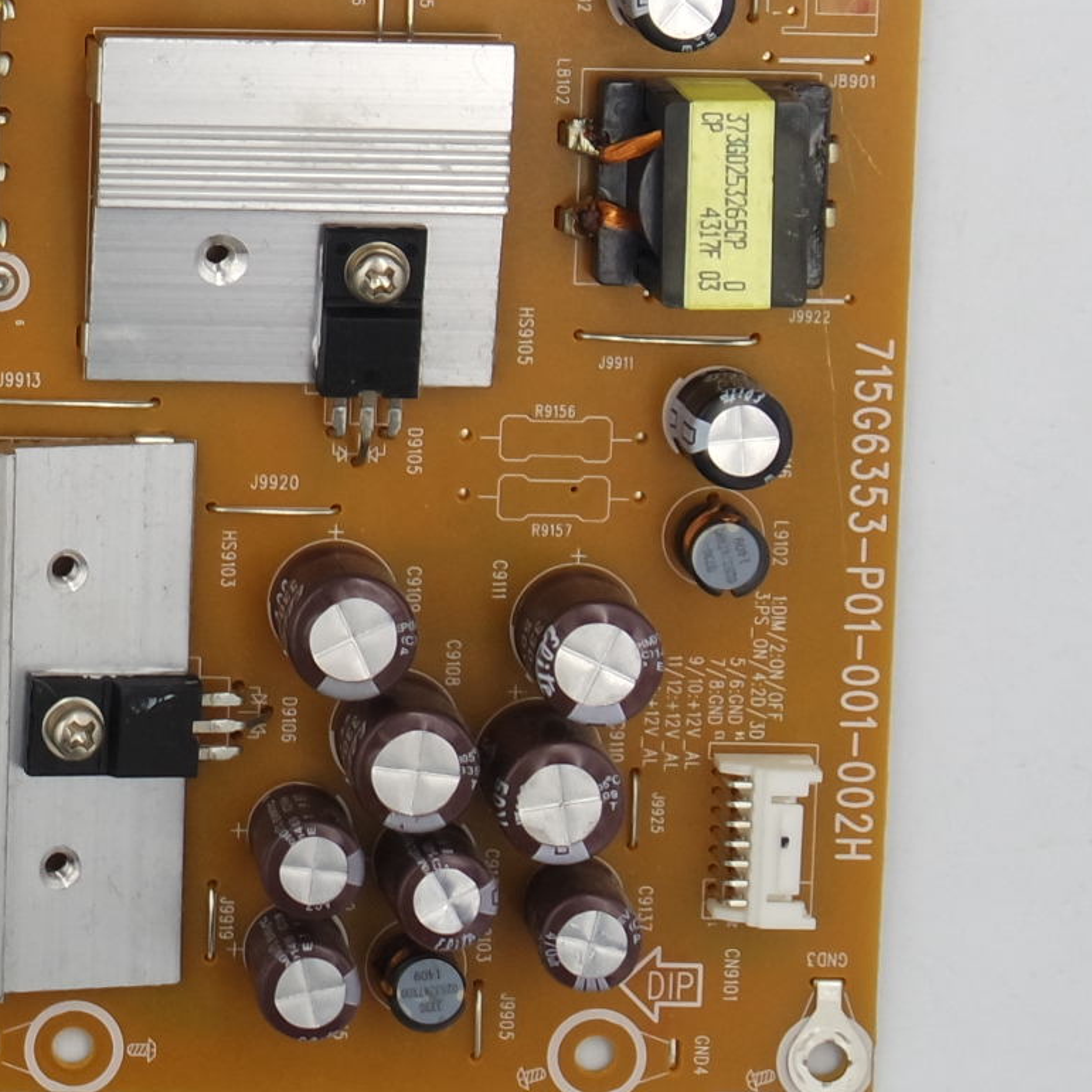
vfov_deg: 12.1
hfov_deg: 12.0
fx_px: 5032
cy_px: -234
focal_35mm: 141
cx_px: -323
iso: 160
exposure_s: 1/100
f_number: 4.5
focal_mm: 16
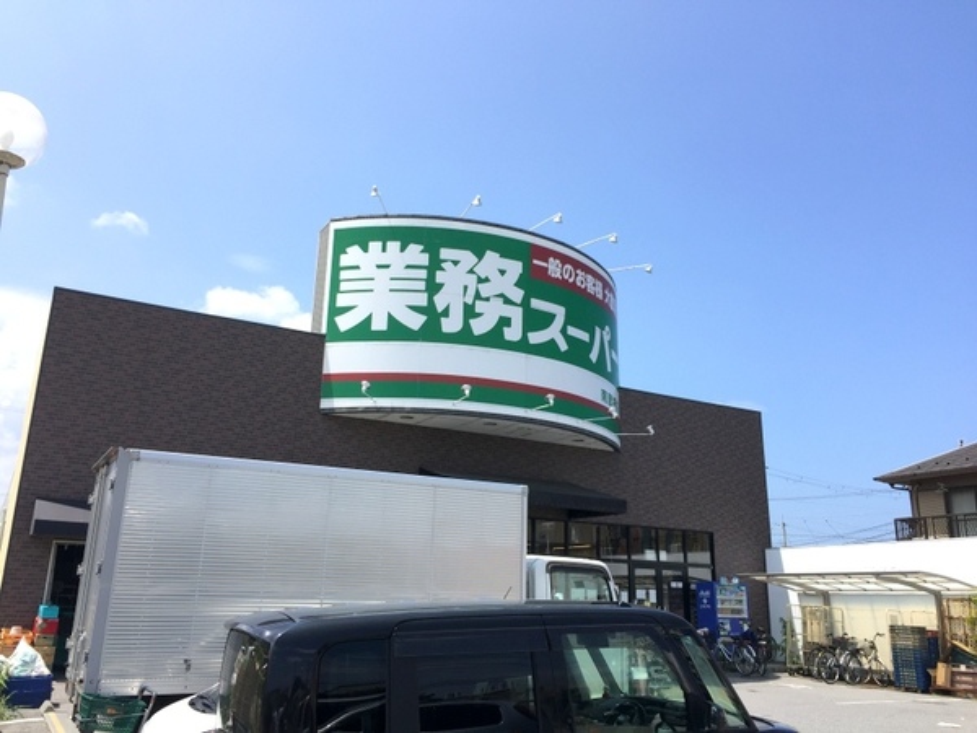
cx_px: 488
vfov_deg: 48.2
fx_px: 818
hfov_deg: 61.7
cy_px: 366
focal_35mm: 29
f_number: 2.2
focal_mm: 4.15
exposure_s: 1/1319
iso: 32
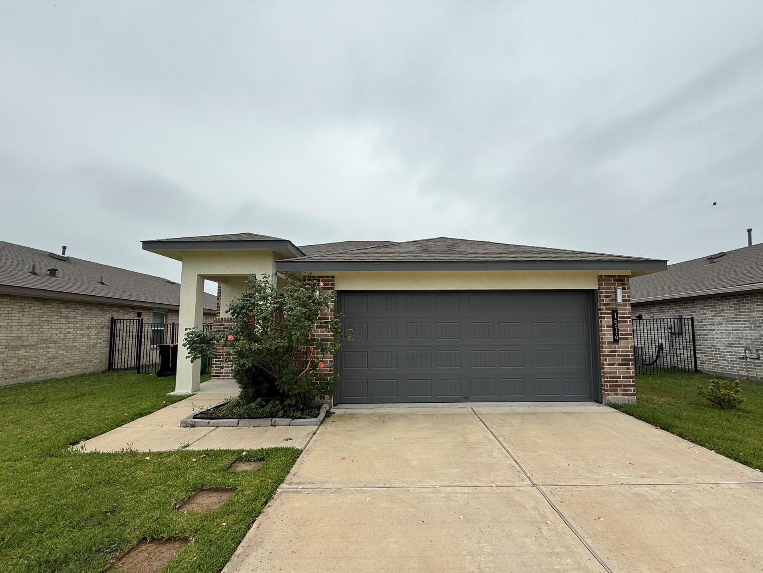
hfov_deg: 98.1
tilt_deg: +5.6
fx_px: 331
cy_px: 306
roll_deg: -0.2
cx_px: 402
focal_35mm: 15
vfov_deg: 81.7
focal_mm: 2.22
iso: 50
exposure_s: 1/942
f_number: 2.2
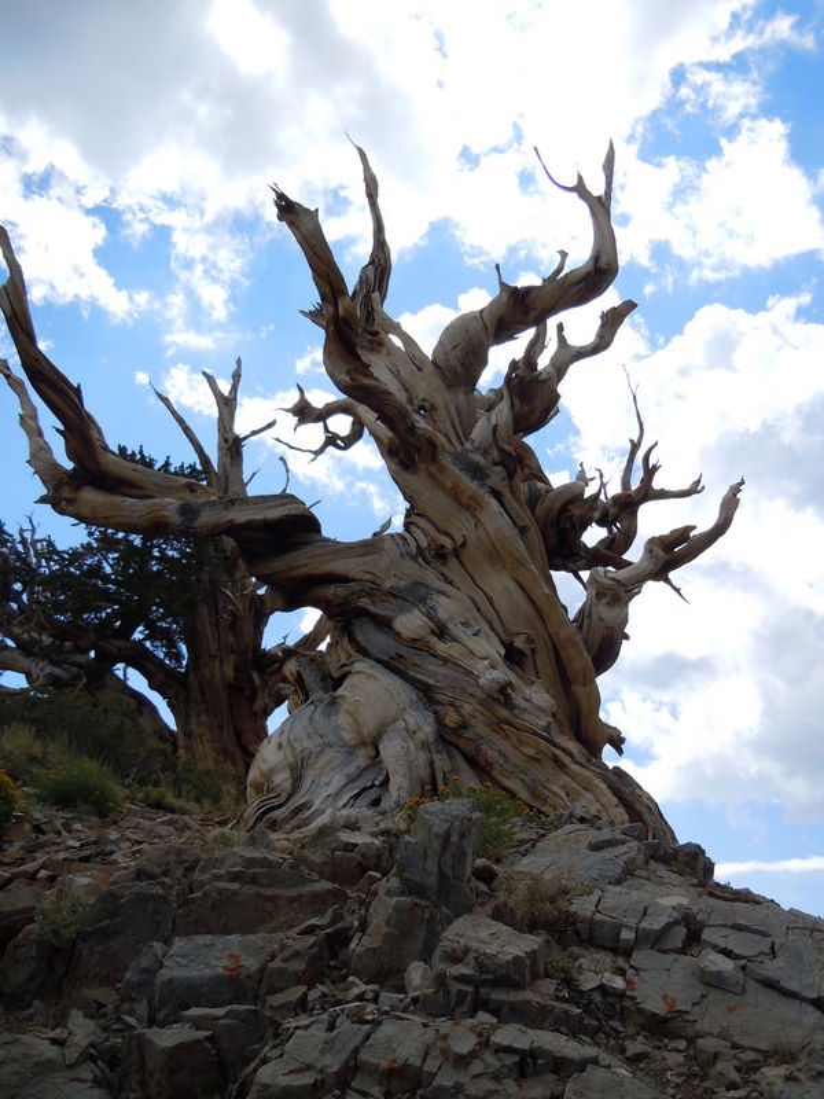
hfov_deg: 41.8
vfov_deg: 54.0
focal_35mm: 34
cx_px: 412
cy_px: 550
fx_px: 1079
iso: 100
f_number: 3.6
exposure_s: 1/1000
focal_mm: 6.2
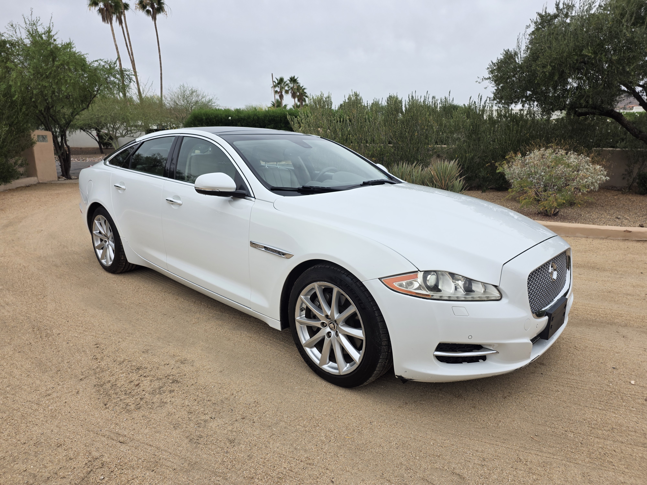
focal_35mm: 23
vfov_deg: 58.9
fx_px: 430
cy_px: 242
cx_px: 324
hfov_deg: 73.9
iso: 80
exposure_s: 1/3220
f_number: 1.7
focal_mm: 6.25
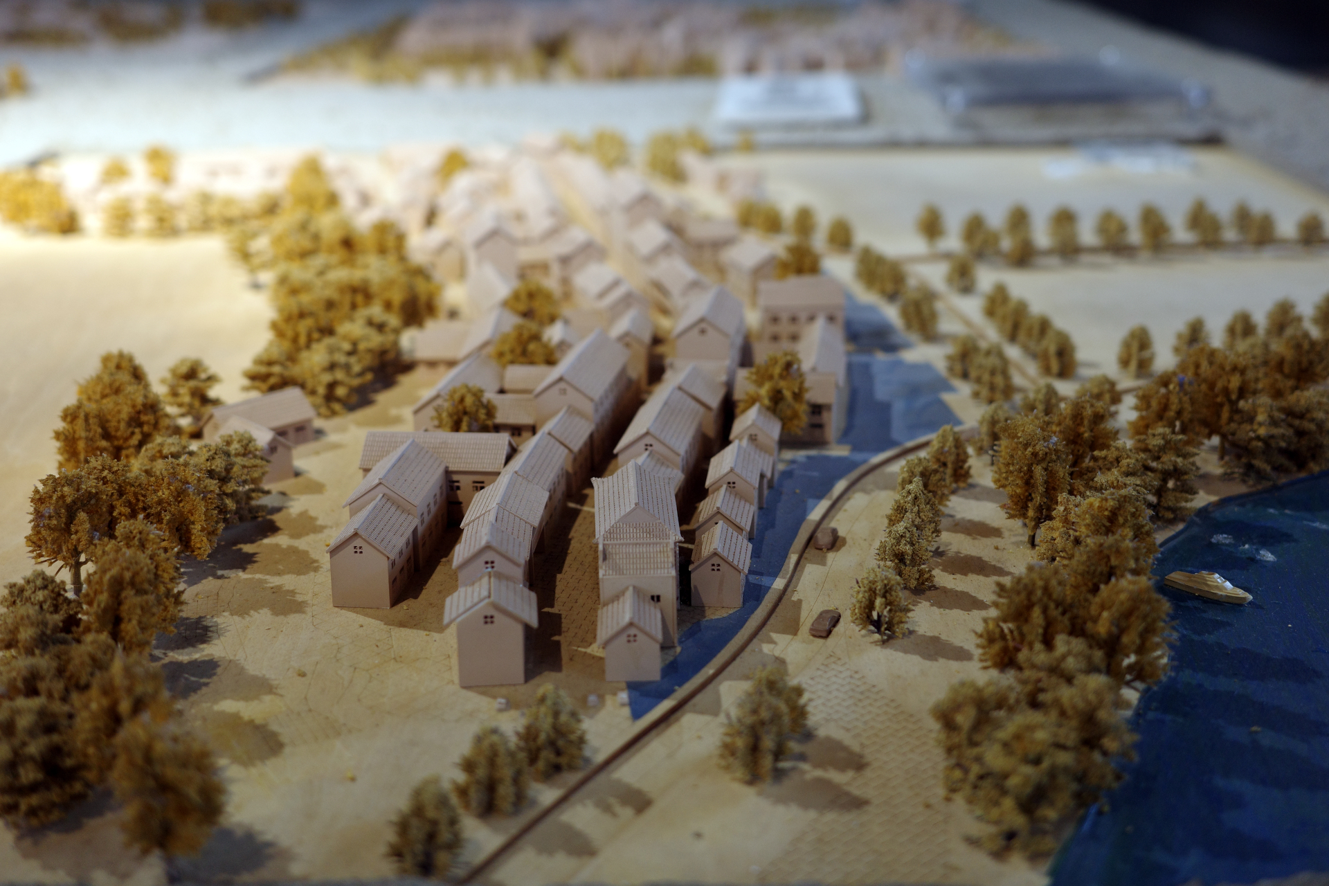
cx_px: 664
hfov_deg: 48.5
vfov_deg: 33.4
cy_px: 443
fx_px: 1477
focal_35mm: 40
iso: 250
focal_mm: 26
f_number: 2.8
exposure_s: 1/40
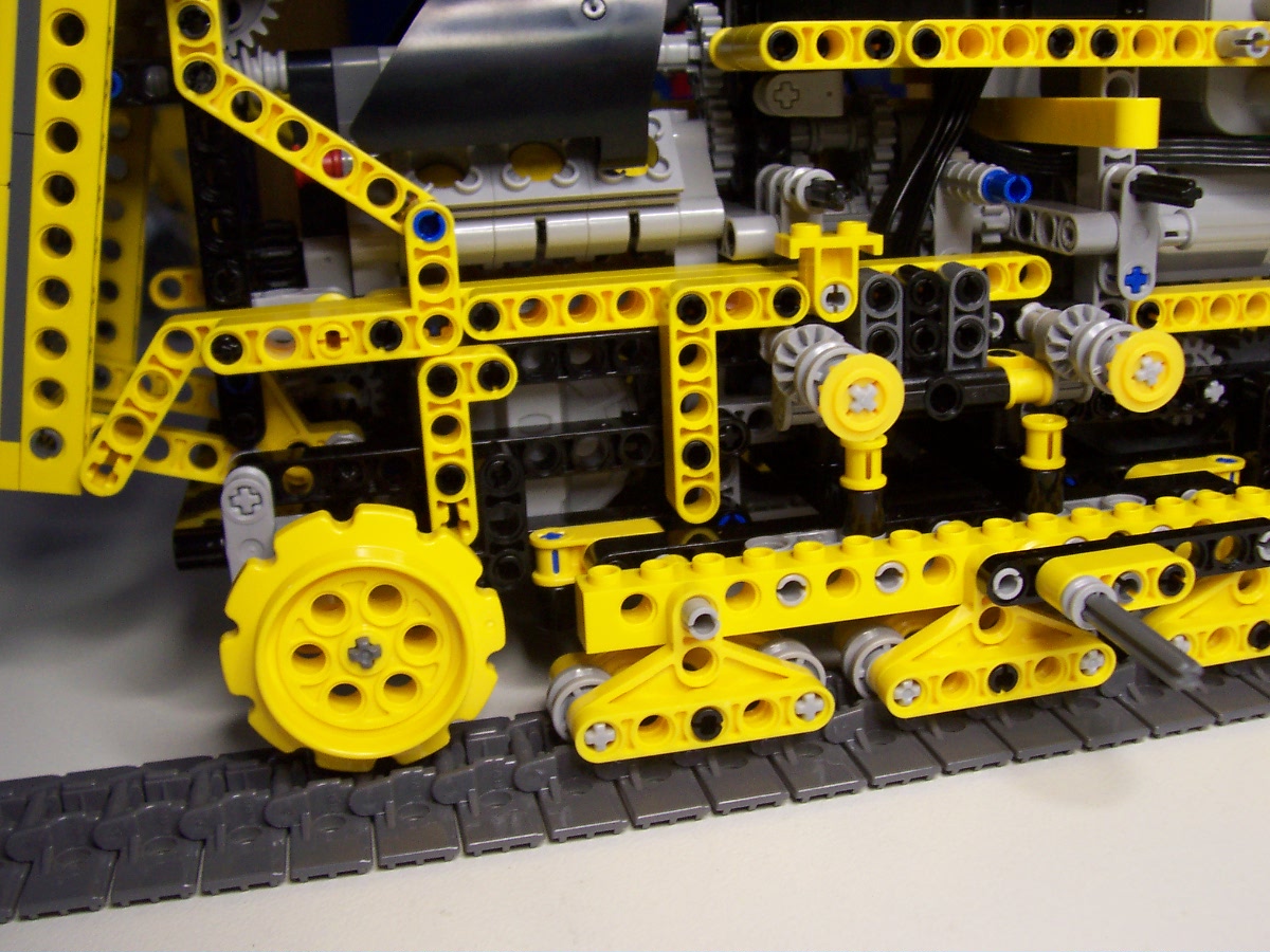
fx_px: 1357
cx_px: 635
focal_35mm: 37
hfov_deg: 50.1
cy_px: 476
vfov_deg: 38.7
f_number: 2.8
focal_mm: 5.6
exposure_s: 1/30
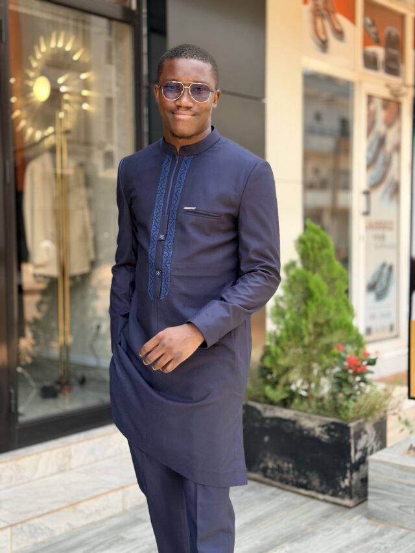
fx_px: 767
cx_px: 208
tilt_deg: -2.6
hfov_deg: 30.3
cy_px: 276
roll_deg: +1.6
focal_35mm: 48
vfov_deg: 39.7
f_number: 1.78
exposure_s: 1/396
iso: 64
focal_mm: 6.76
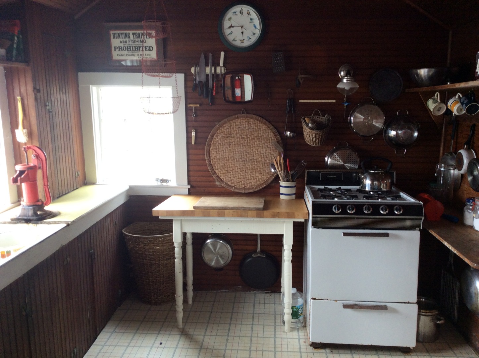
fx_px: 456
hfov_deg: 55.4
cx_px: 240
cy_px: 179
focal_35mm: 33
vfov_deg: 42.8
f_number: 2.4
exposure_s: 1/30
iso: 40
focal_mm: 3.3
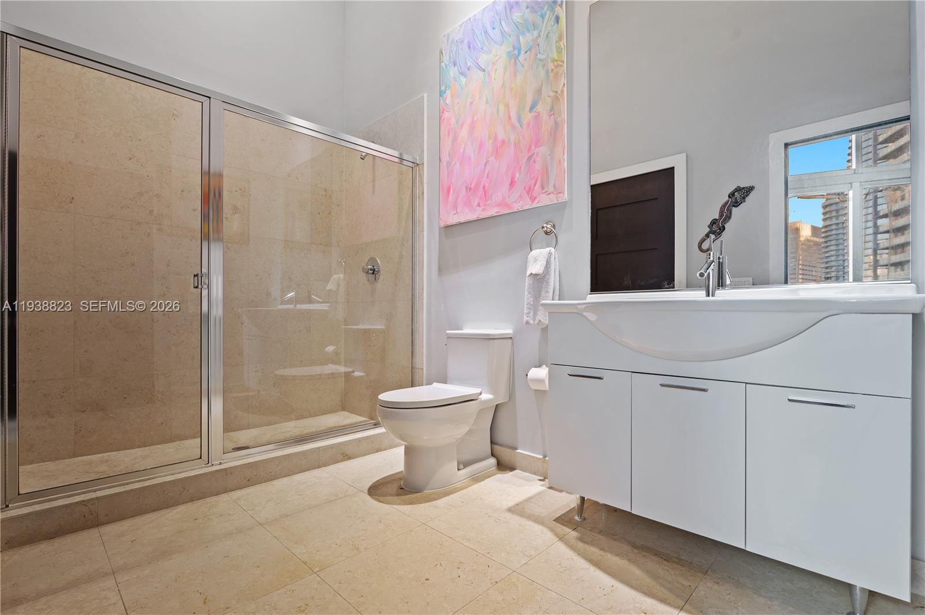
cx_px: 462
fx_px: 411
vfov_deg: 73.6
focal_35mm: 16
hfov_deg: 96.8
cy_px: 308
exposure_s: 1.3
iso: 200
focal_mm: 16
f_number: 8
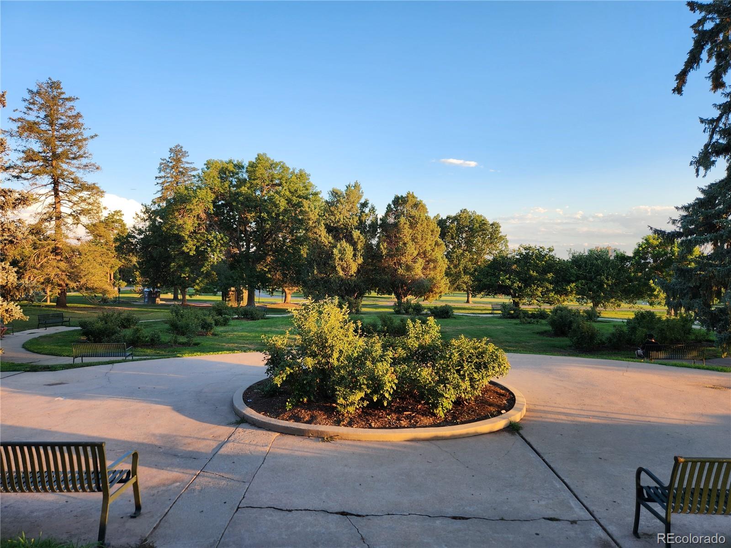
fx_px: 486
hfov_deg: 73.9
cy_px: 274
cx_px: 366
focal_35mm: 23
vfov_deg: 58.9
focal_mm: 5.4
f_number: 1.8
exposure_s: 1/205
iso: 20
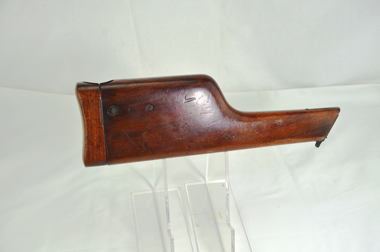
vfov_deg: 31.8
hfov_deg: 46.5
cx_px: 190
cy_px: 126
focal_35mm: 42
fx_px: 442
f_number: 5.6
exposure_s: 1/125
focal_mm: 28
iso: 200
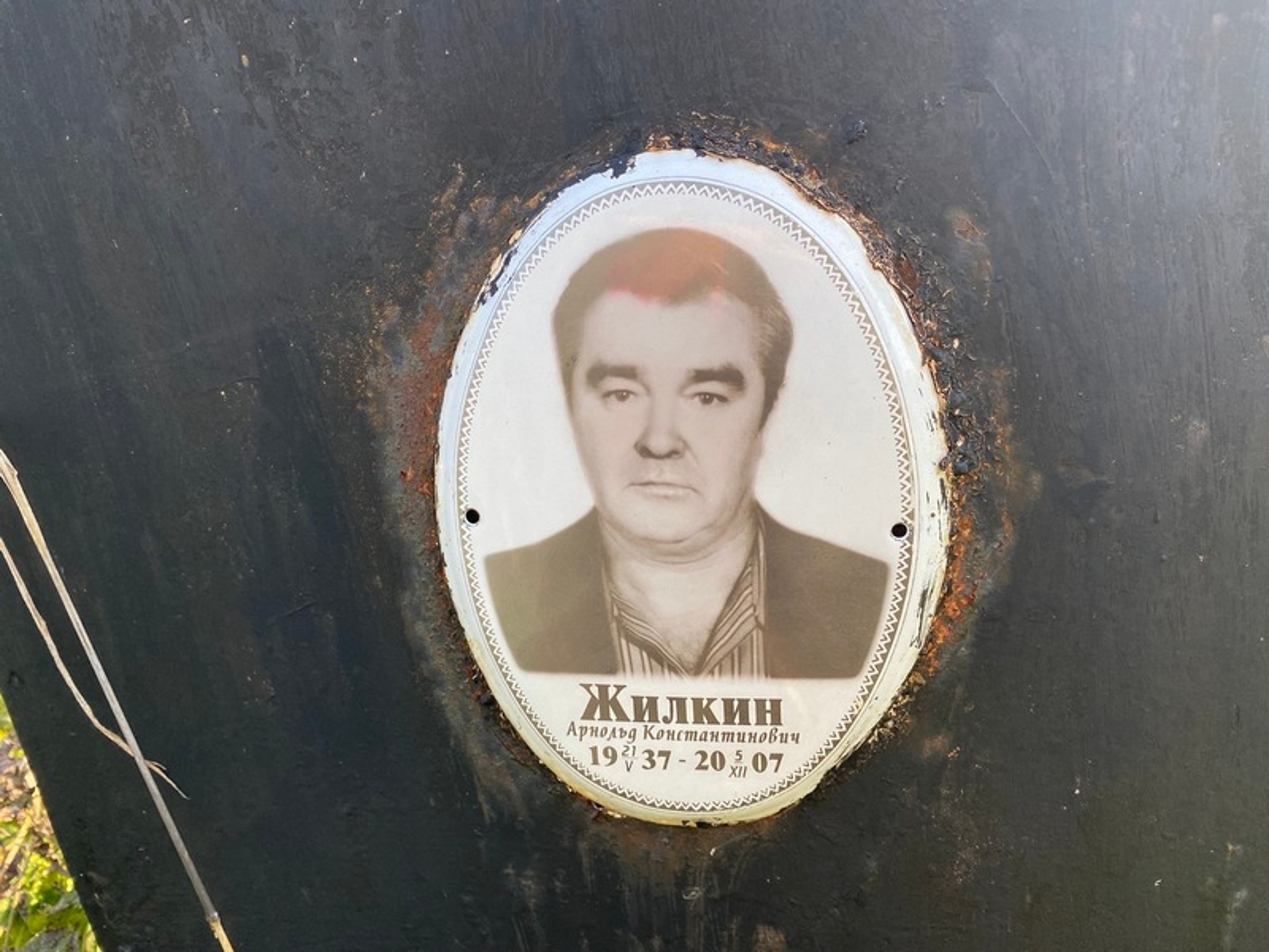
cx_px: 634
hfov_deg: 67.3
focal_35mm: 26
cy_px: 476
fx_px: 953
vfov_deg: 53.1
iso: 32
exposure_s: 1/407
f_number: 1.8
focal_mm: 4.25
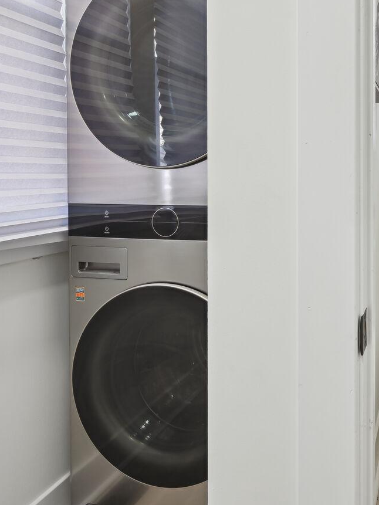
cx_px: 363
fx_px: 394
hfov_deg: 45.0
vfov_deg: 64.1
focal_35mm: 27
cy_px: 182
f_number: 9
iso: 200
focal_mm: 14
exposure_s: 1/15
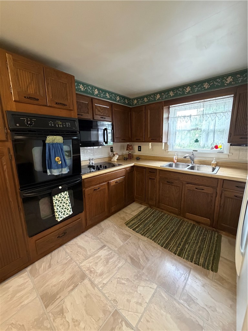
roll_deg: +1.2
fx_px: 134
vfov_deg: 102.1
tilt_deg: -11.7
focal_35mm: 14
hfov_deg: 85.7
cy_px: 166
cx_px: 124
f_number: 2.2
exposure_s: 1/60
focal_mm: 2.22
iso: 640
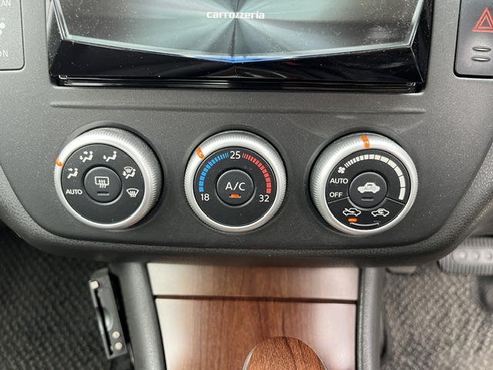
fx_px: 370
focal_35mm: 26
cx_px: 246
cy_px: 185
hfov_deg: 67.3
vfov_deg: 53.1
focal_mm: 5.1
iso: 125
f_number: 1.6
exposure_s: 1/98
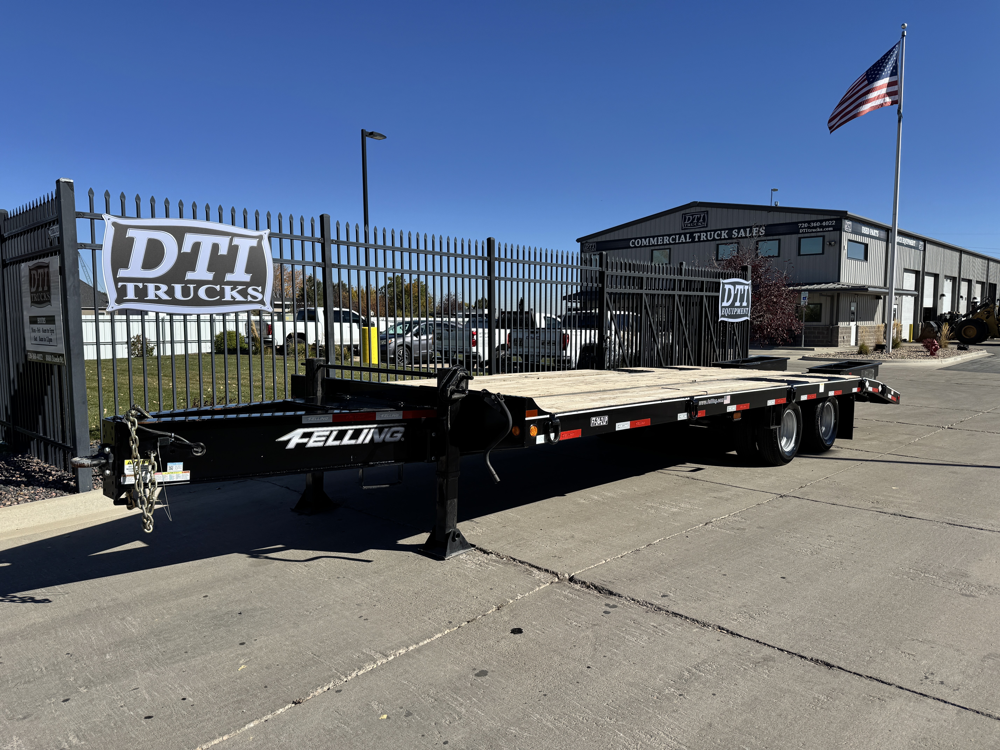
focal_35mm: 24
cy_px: 375
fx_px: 693
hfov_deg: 71.6
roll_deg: -0.1
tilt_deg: -5.1
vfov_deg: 56.8
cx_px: 500
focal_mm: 6.76
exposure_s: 1/5348
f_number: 1.78
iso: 80
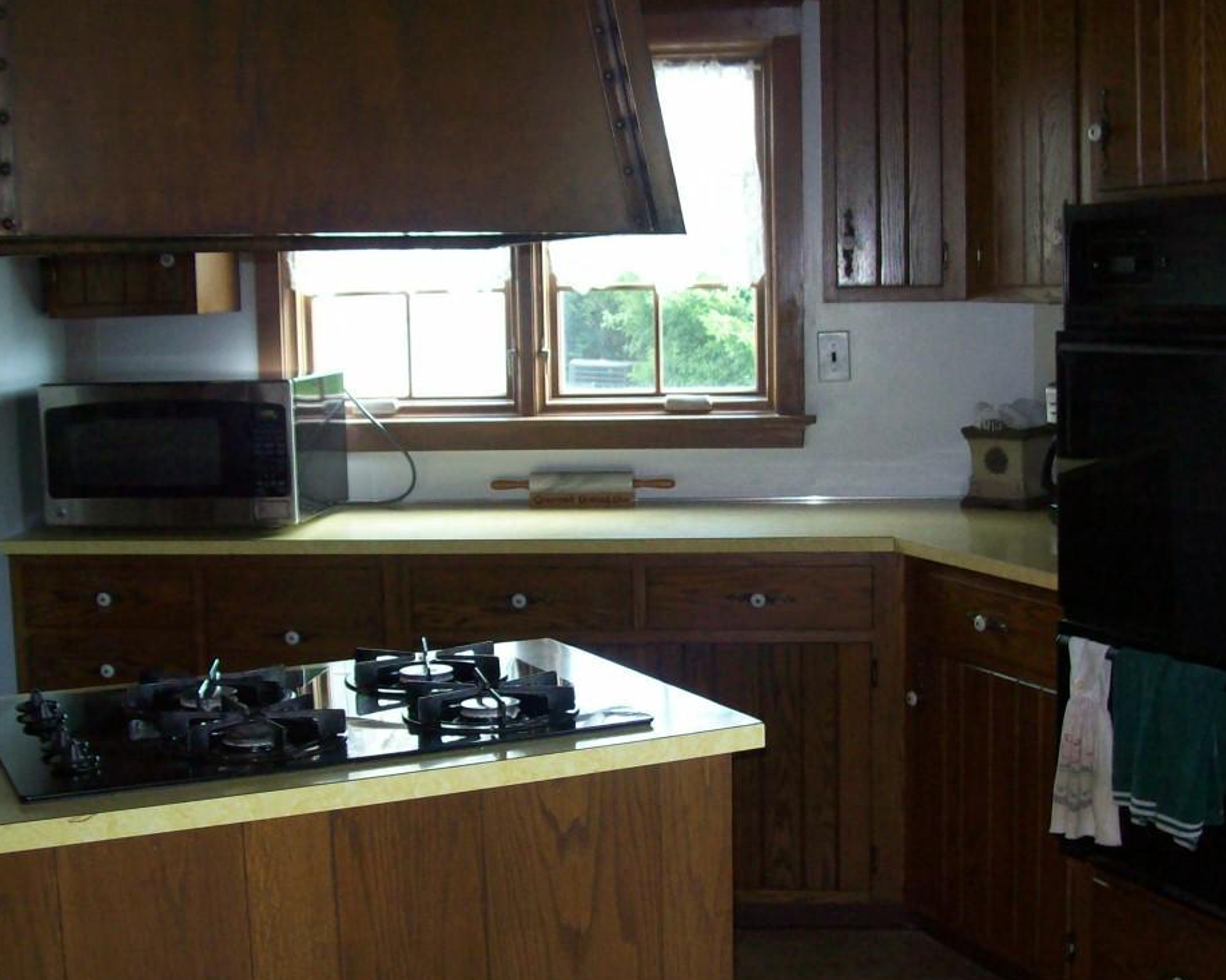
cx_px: 613
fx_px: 1778
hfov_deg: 38.1
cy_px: 527
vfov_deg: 30.8
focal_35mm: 49
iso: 200
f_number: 2.7
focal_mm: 6
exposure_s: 1/64
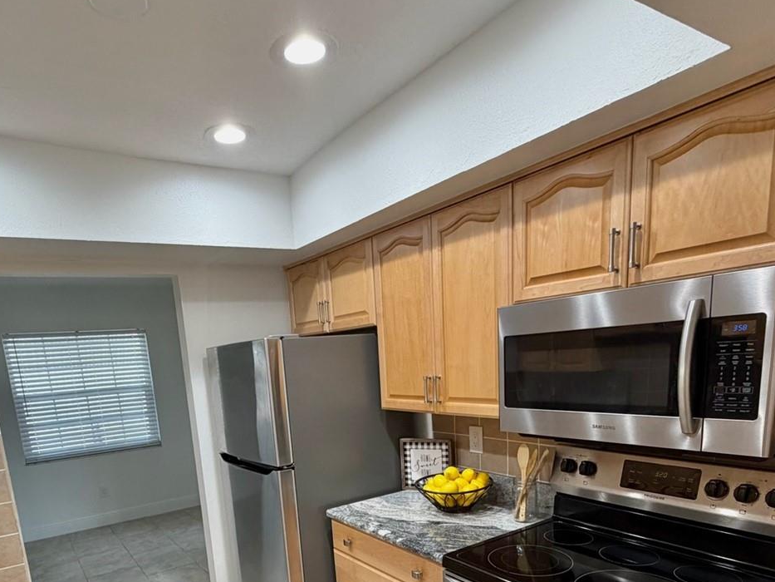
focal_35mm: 24
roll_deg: +3.8
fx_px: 537
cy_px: 467
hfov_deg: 71.3
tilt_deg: -11.4
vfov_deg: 53.0
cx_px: 336
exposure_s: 1/120
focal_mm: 2.22
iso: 250
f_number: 2.2
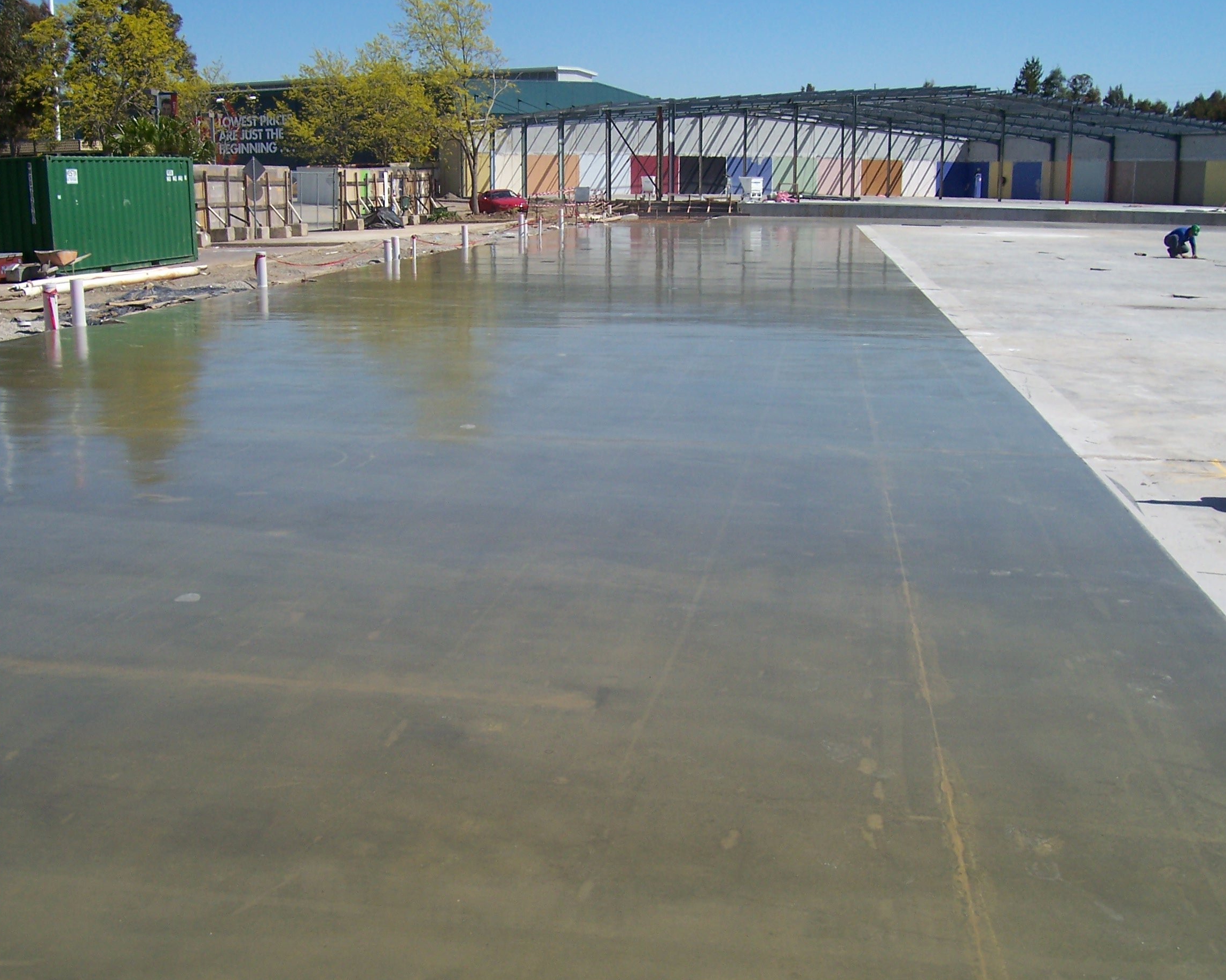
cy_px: 481
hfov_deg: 49.1
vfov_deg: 40.1
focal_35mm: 37
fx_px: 1343
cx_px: 591
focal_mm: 5.6
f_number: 5.6
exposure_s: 1/750
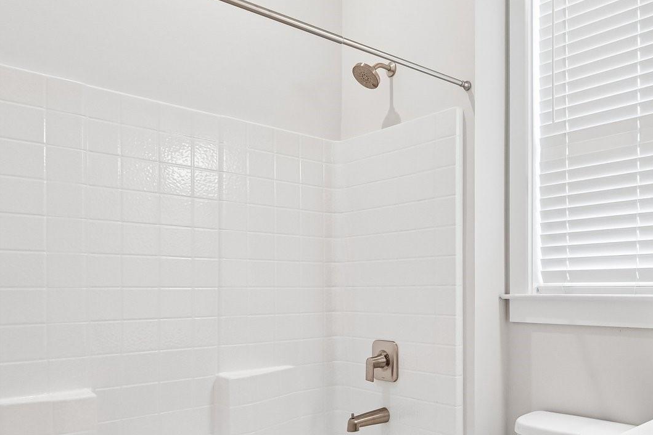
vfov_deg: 44.3
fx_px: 526
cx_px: 532
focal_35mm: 29
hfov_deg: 58.3
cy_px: 289
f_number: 8
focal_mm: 10
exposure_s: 1/20
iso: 400
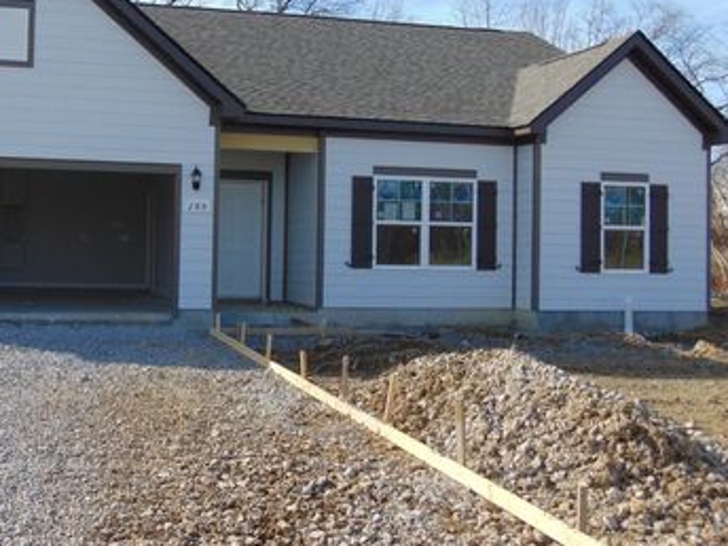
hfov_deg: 39.2
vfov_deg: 30.2
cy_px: 221
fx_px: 1009
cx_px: 241
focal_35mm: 48
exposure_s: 1/1000
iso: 80
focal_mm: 5.8
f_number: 3.2
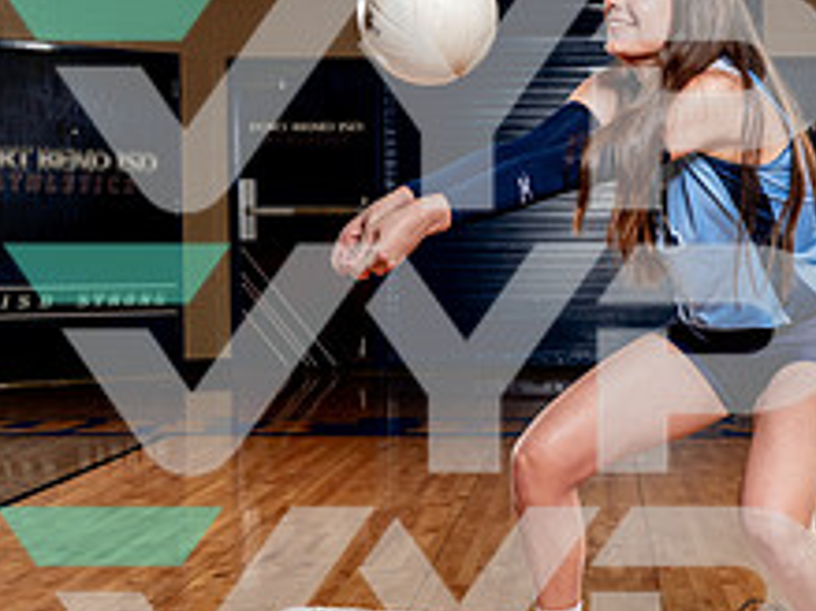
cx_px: 555
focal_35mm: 79
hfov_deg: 24.6
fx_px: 1861
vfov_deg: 18.6
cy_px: 361
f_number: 5.6
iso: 200
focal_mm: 40
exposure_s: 1/250
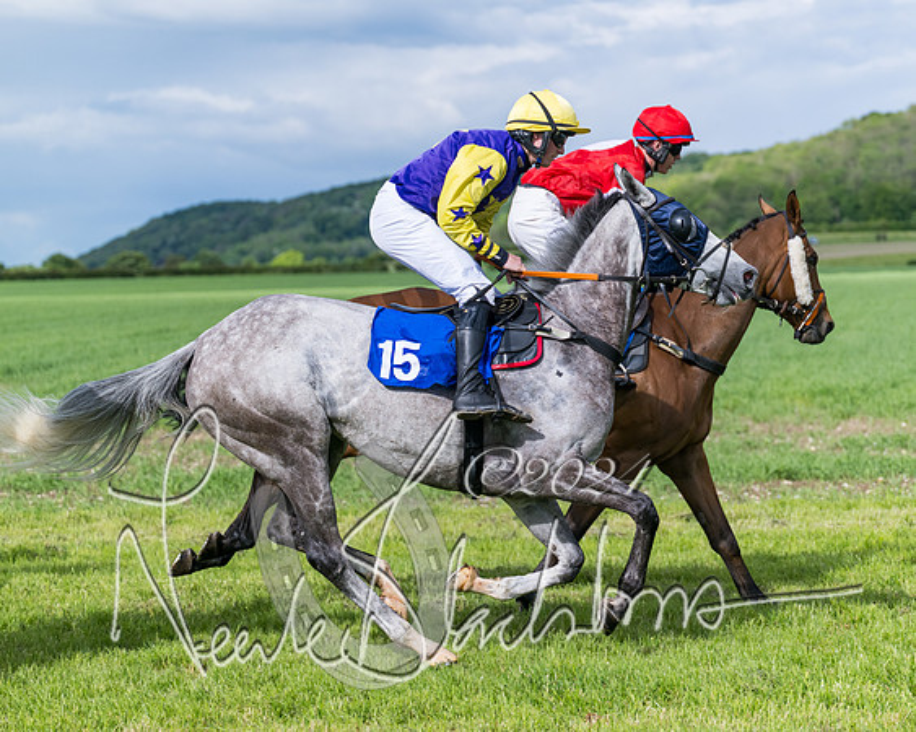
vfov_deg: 14.0
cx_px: 493
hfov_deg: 17.4
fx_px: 2991
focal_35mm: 110
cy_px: 366
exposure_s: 1/5000
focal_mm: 98
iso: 400
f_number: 4
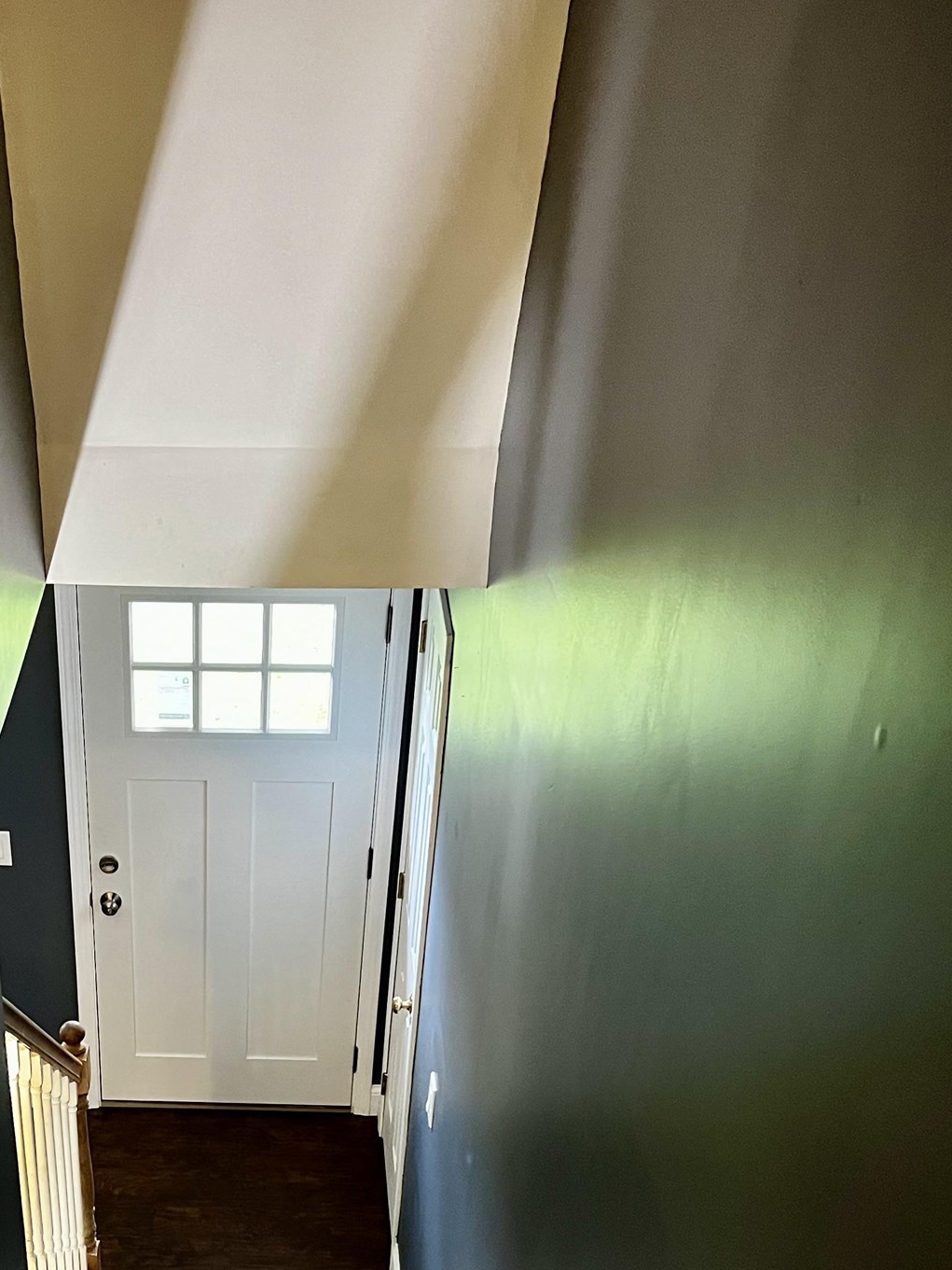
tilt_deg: -36.8
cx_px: 202
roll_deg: -0.1
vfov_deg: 40.6
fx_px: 1613
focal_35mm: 44
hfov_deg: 32.1
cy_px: 1067
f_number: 1.5
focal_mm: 5.7
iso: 500
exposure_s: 1/60
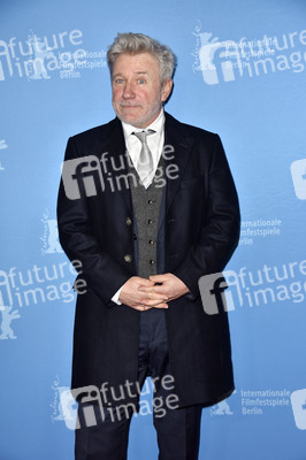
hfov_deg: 20.0
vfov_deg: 29.7
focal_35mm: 68
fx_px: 868
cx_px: 153
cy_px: 230
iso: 640
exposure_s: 1/125
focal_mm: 68
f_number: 5.6
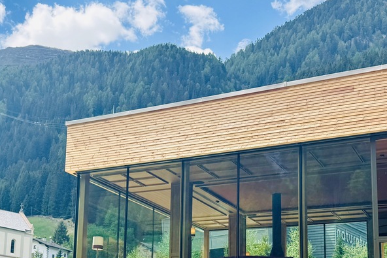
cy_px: 227
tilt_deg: +11.4
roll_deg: -2.3
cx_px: 118
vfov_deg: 22.5
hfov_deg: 33.5
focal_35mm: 59
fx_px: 634
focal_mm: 6.76
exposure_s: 1/2041
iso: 80
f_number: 1.78
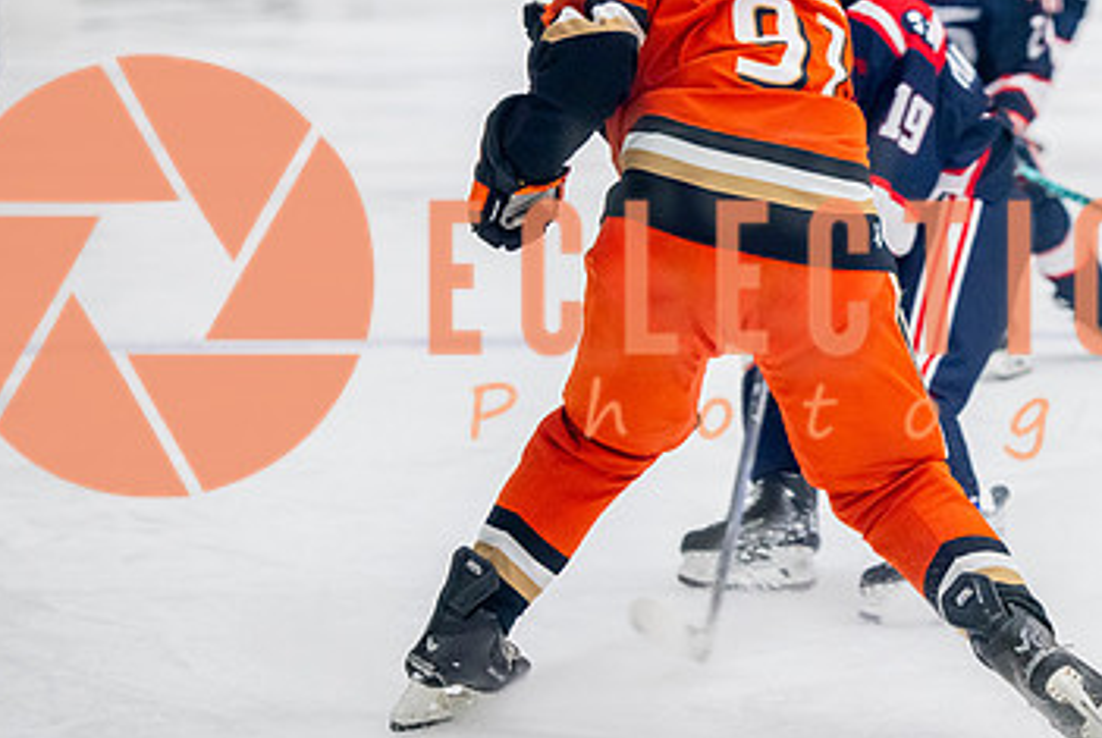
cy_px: 199
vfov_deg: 6.3
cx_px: 993
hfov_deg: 9.3
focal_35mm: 220
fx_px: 6743
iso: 2500
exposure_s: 1/640
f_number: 3.2
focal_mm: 112
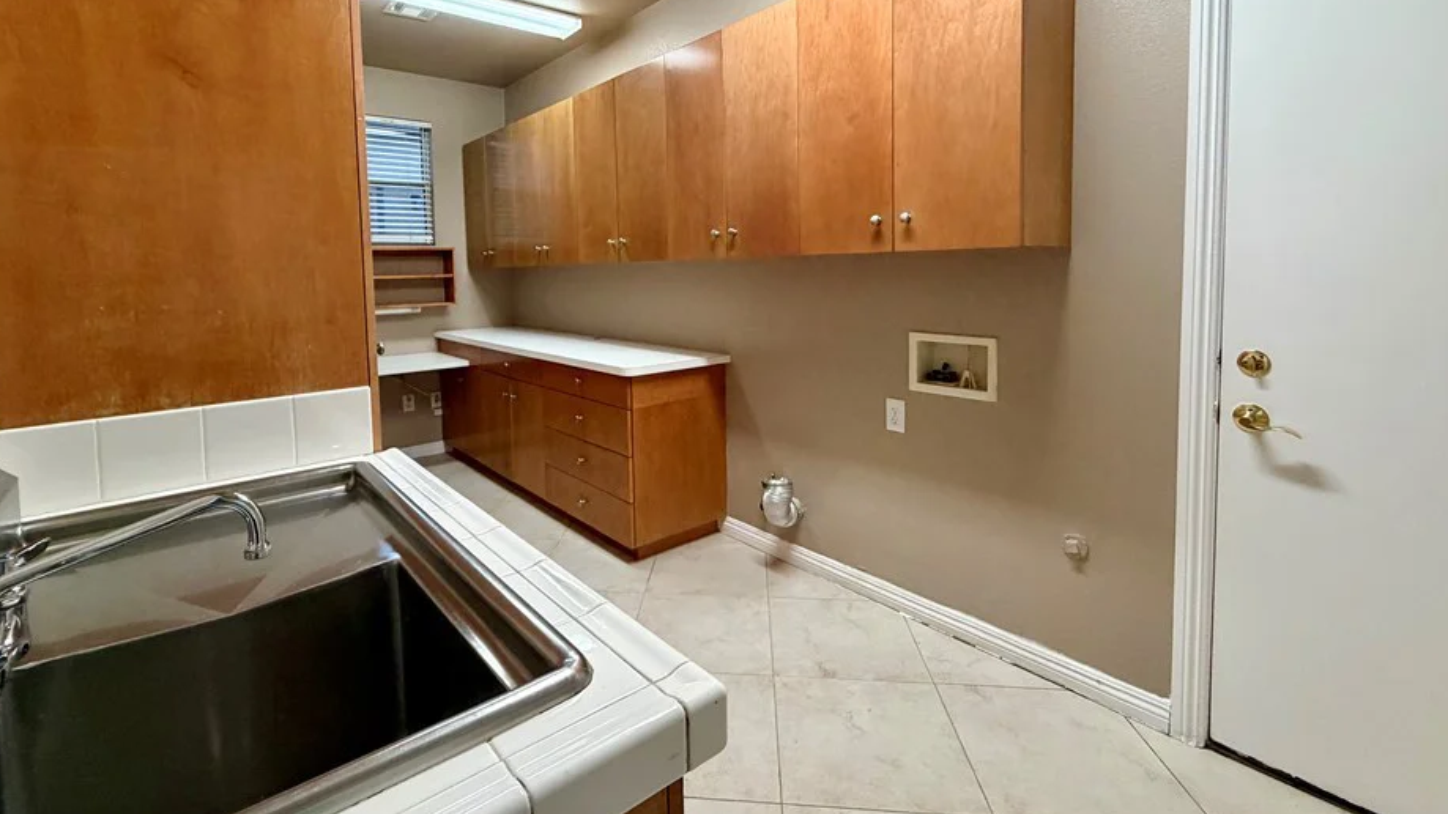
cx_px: 682
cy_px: 307
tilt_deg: -3.6
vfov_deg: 63.1
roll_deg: +1.5
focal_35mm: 17
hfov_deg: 95.8
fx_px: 653
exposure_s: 1/60
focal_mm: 2.22
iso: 320
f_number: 2.2
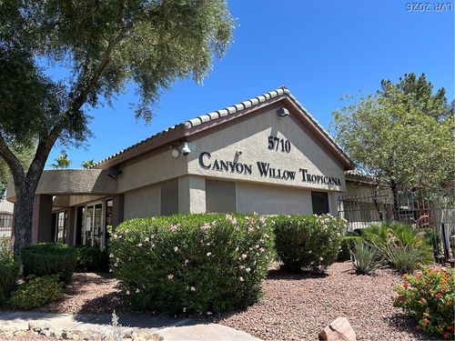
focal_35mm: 26
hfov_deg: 67.3
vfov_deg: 53.1
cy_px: 170
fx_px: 342
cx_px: 228
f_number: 1.5
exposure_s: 1/2571
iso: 50
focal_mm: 5.7
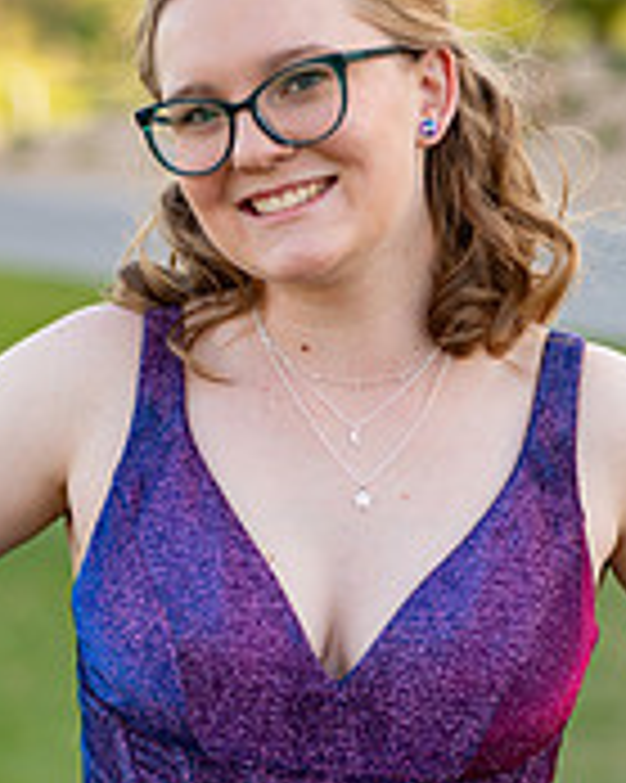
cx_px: 254
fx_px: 2805
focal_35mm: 121
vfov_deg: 15.9
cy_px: 468
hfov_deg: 12.7
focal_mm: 50
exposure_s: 1/400
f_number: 2
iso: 100
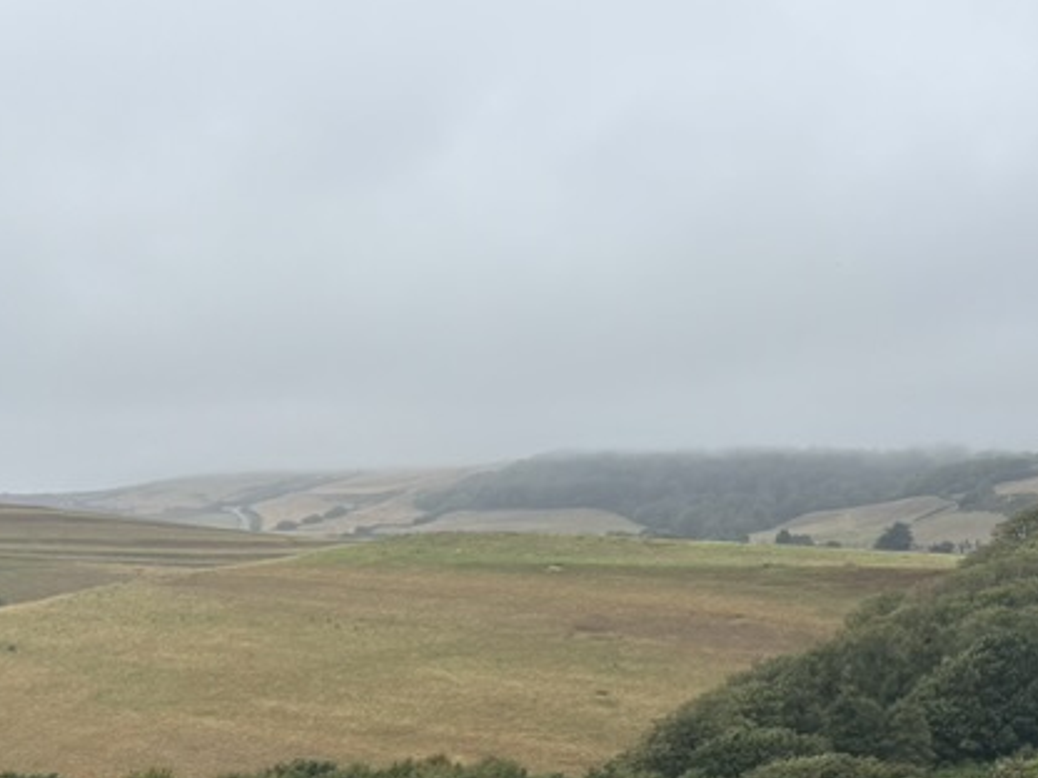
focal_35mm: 64
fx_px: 1919
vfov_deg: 21.9
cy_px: 813
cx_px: 576
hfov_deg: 30.2
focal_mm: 5.96
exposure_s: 1/1115
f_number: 1.6
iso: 50
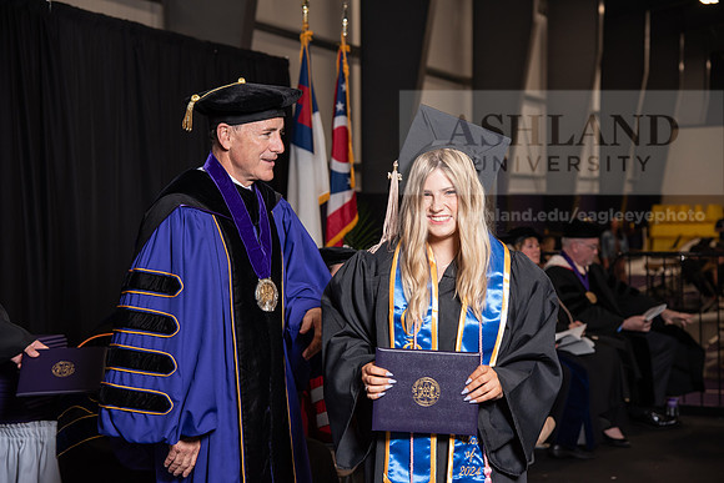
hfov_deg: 27.0
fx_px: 1509
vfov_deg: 18.2
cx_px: 362
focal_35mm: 75
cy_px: 242
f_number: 5
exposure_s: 1/200
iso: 1000
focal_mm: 75
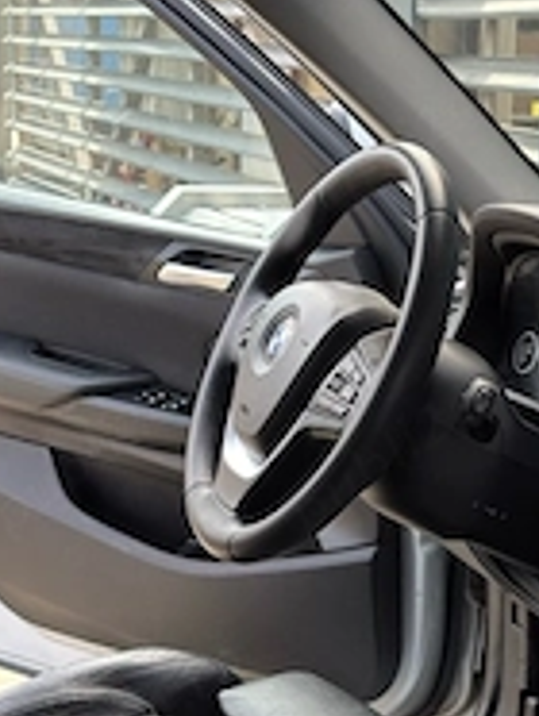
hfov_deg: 19.8
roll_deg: -4.1
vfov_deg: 26.5
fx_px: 1512
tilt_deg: -15.0
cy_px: 485
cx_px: 493
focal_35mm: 73
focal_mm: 6.76
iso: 100
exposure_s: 1/459
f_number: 1.78
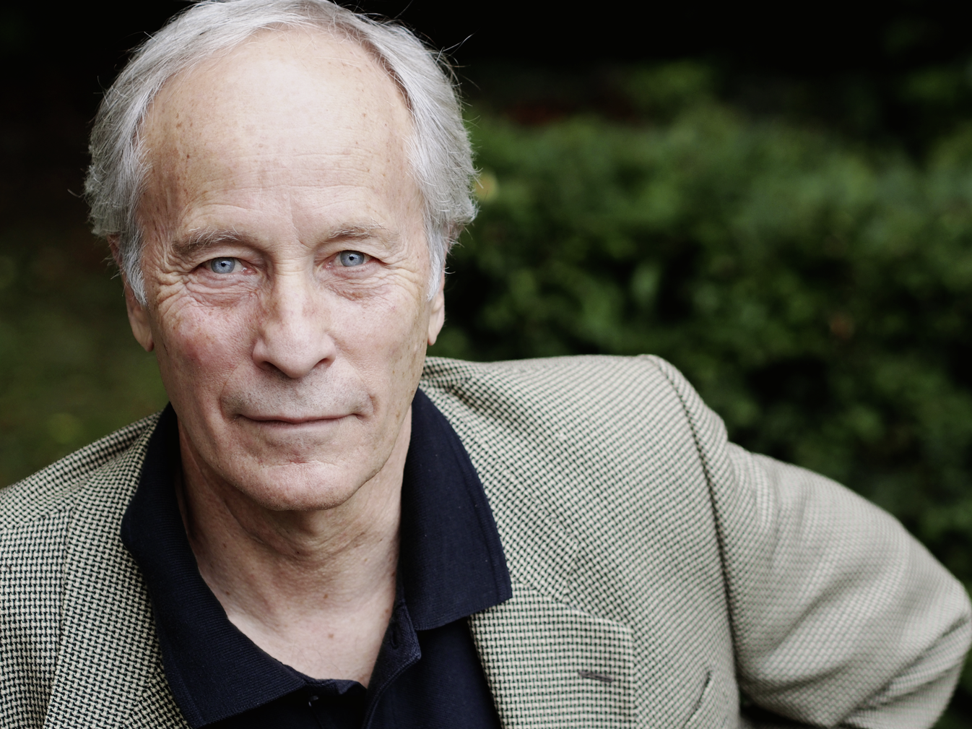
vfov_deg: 13.8
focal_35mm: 107
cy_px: 372
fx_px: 3004
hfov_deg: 18.4
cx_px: 492
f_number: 2.2
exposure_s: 1/160
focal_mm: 45
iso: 200
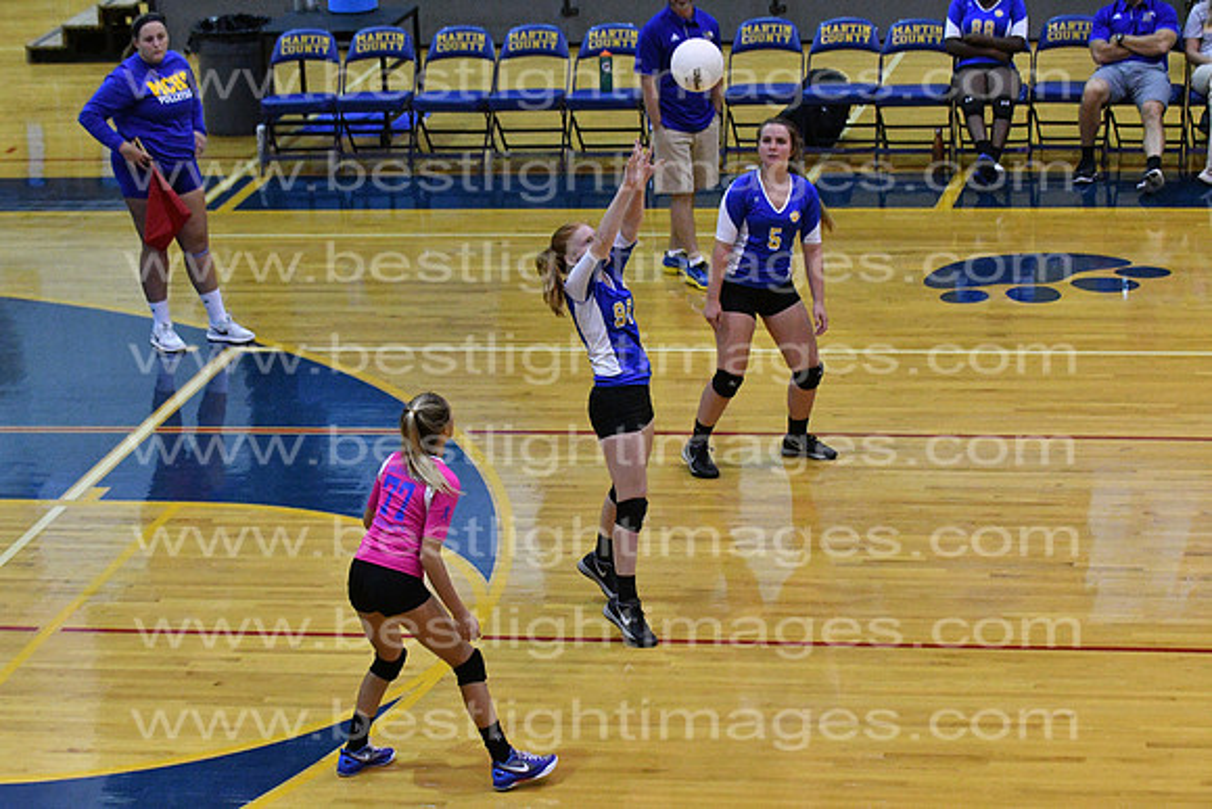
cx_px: 606
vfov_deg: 6.5
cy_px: 404
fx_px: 7071
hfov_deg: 9.8
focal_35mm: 210
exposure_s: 1/800
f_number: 4
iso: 8000
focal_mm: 140
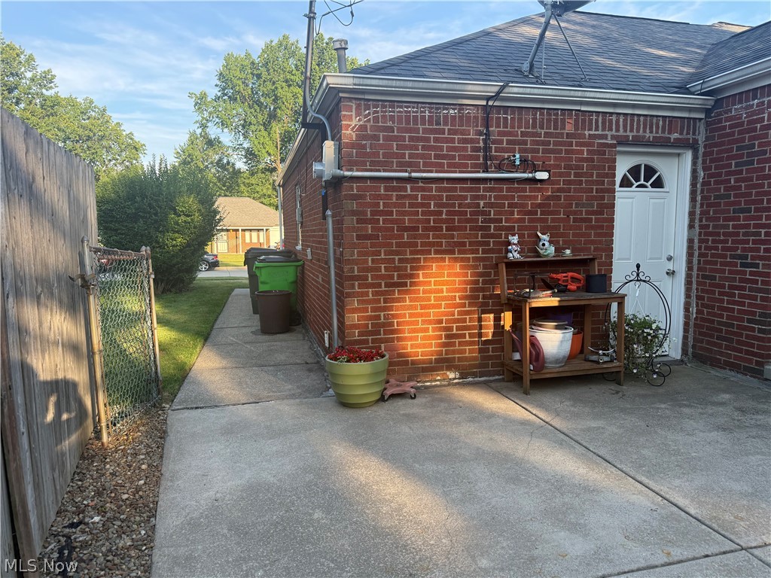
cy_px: 289
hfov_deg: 71.6
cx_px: 386
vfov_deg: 56.8
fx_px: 535
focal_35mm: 24
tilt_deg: -5.8
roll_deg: +0.2
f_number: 1.78
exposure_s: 1/780
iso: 100
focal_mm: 6.76
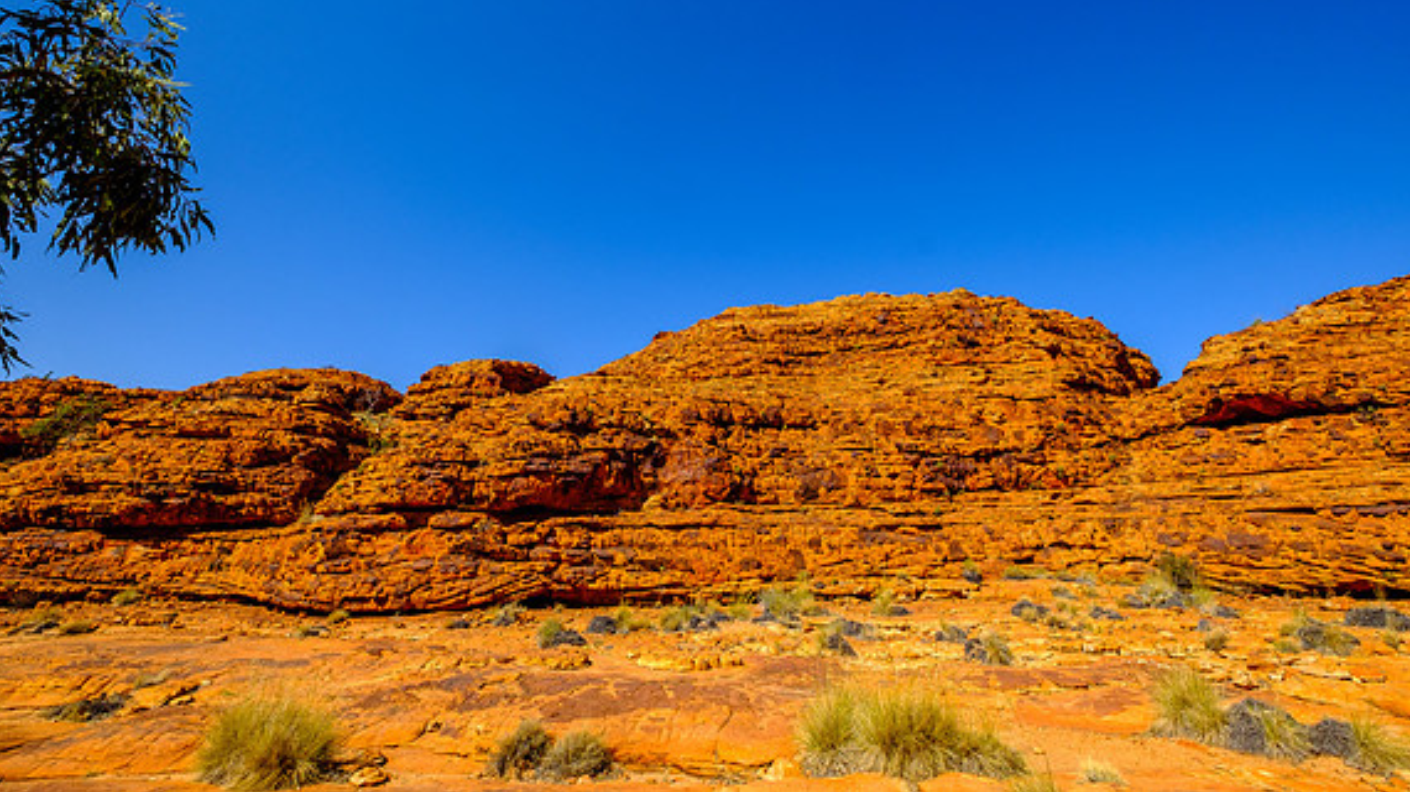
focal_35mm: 16
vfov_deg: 66.3
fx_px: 598
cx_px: 705
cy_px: 316
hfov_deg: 99.4
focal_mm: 10
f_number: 8
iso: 200
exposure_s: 1/640
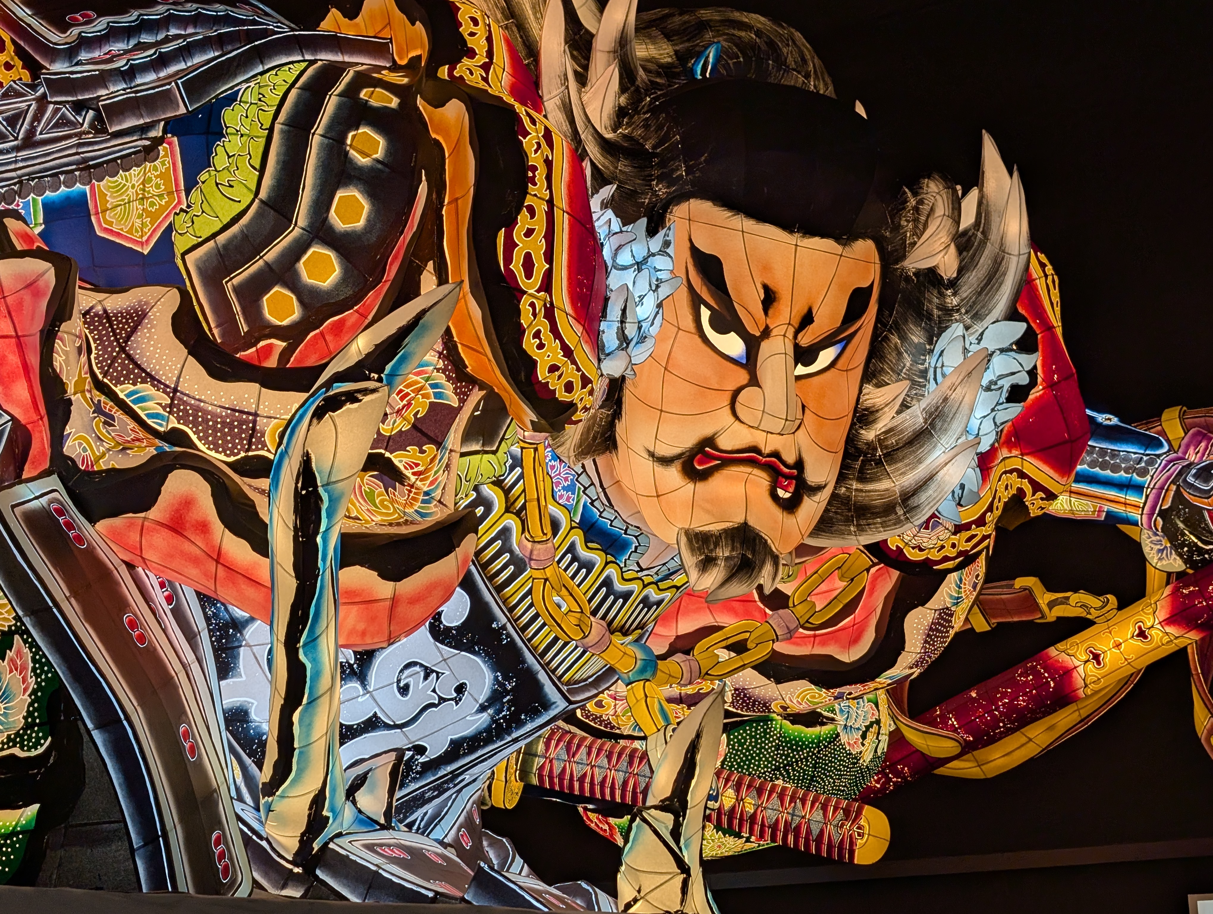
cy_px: 457
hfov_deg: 38.9
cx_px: 606
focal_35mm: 49
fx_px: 1719
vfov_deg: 29.7
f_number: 1.68
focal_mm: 6.9
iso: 24
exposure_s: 1/100
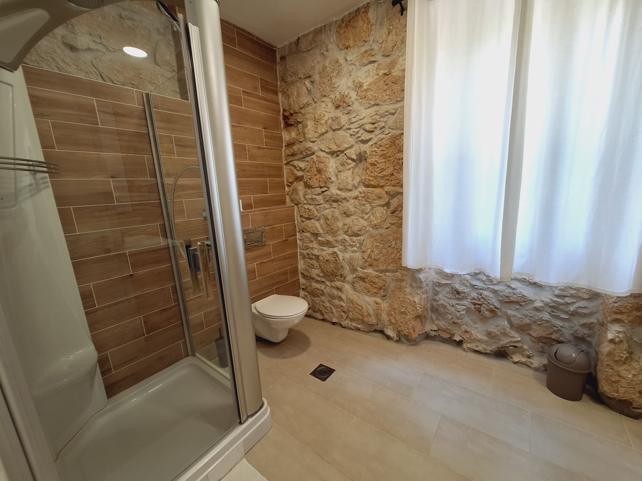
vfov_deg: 89.9
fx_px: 241
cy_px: 240
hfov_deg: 106.2
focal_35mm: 13
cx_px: 321
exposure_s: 1/40
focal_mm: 1.74
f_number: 2.2
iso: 64
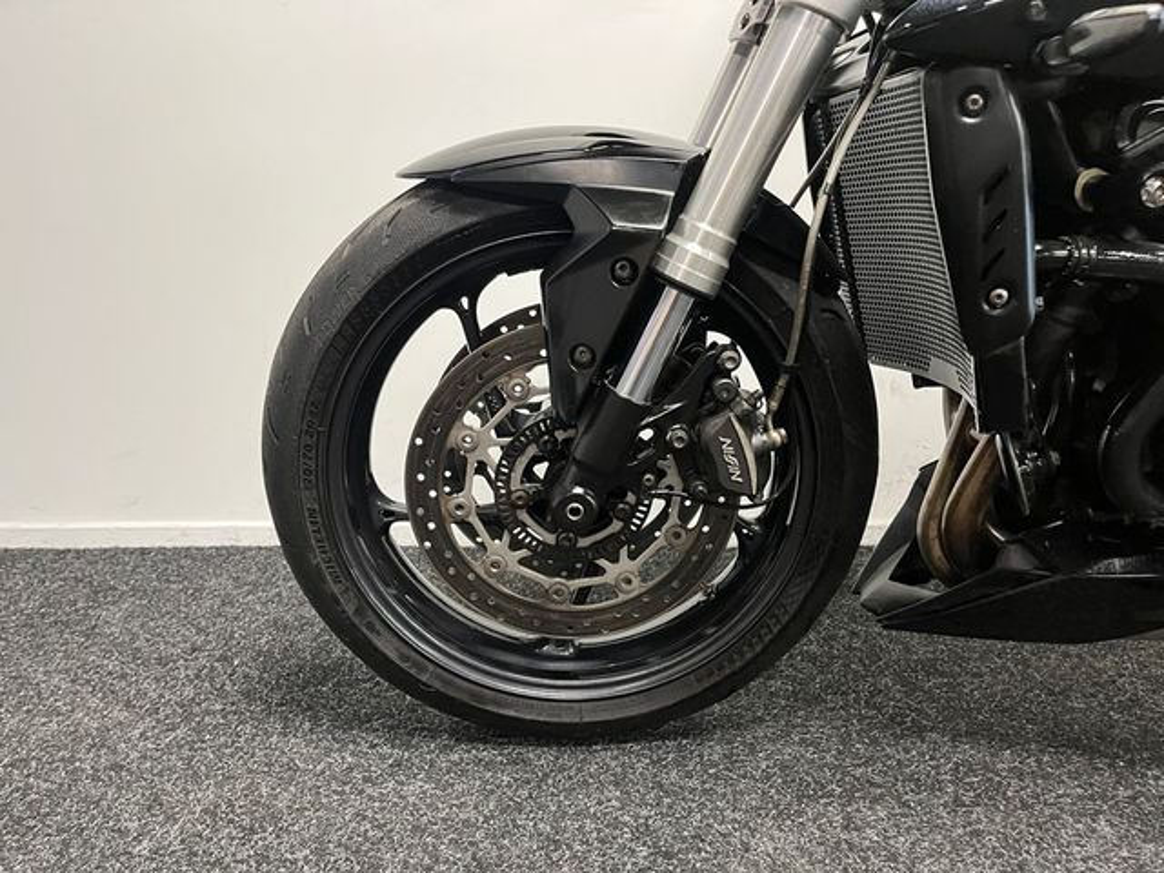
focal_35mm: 26
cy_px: 436
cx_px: 582
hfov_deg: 67.3
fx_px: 874
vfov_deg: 53.1
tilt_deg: -10.3
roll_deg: +0.5
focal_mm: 5.1
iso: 250
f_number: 1.6
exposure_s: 1/50
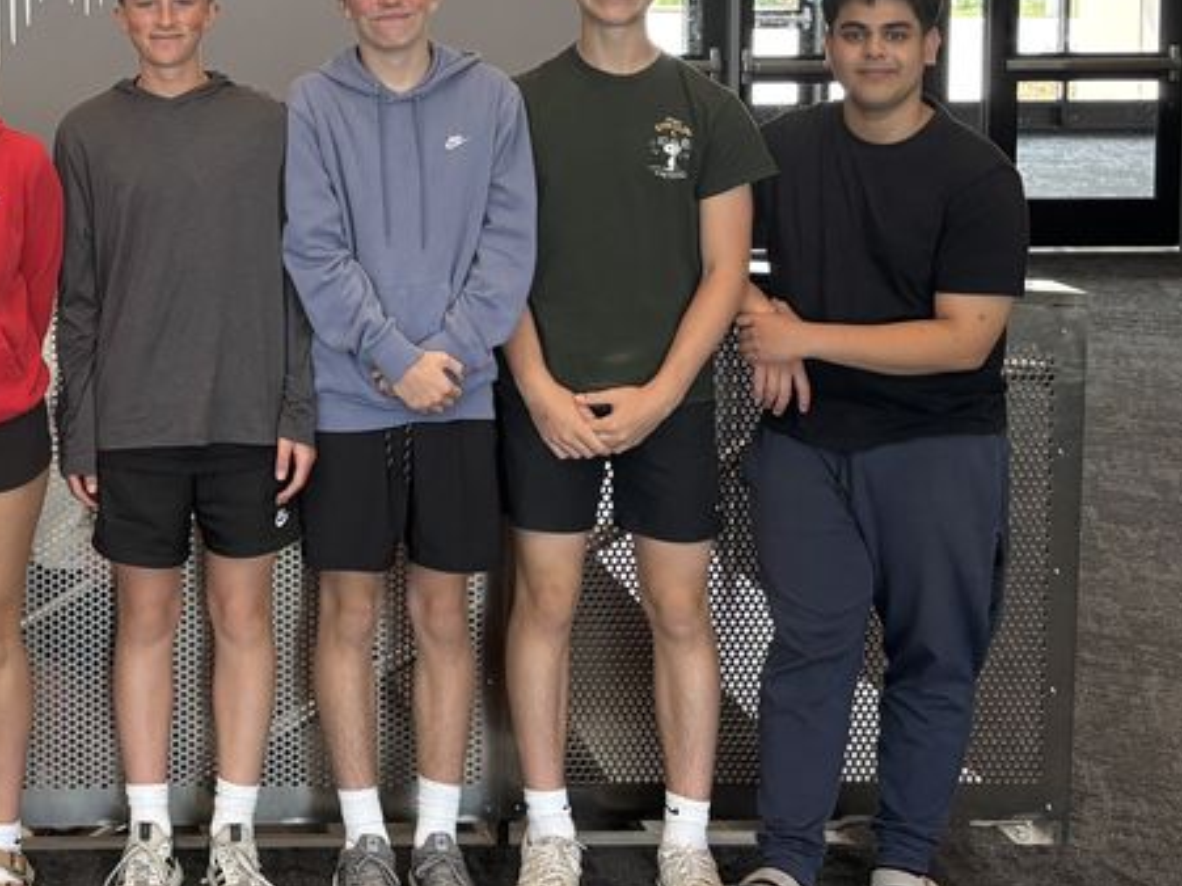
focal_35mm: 59
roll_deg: +0.1
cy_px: 60
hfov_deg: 30.6
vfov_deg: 24.0
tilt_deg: -4.9
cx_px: 26
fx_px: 2014
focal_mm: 5.96
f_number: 1.6
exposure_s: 1/100
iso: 125
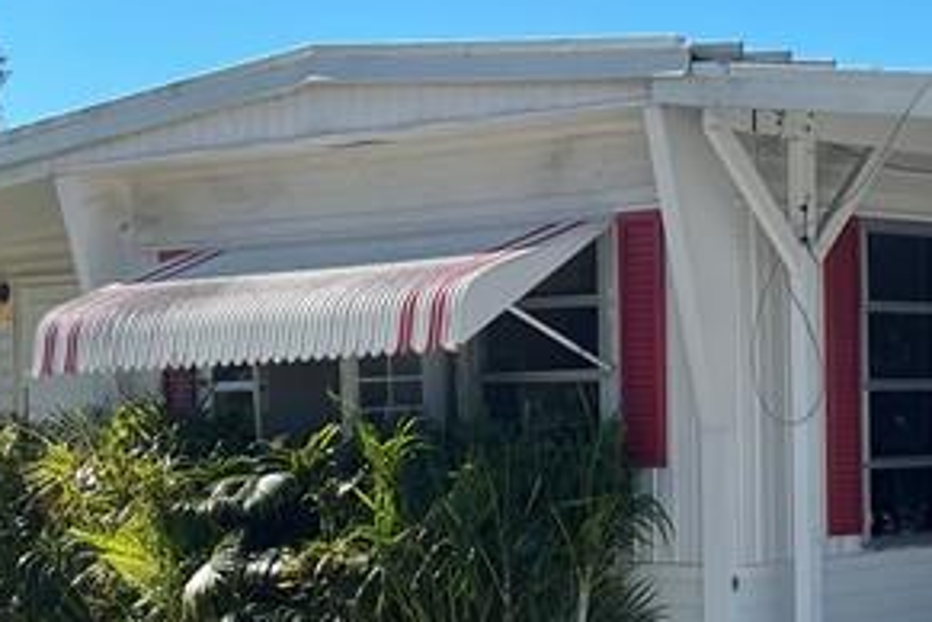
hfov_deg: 21.2
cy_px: 442
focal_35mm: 95
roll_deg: +0.5
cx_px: 730
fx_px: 2459
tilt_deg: -0.7
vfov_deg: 14.4
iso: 32
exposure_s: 1/3344
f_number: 1.6
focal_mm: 5.1
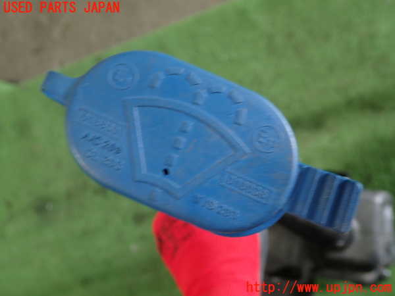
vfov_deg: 46.8
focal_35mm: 30
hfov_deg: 60.0
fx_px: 342
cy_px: 148
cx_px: 198
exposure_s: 1/30
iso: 200
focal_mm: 5.4
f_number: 2.3
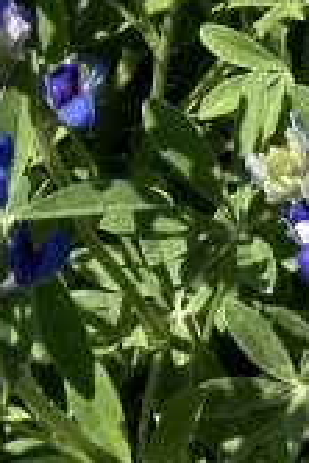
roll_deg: +0.9
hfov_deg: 10.5
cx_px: 278
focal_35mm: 130
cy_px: -215
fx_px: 1670
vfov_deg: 14.7
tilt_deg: -19.4
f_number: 1.8
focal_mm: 4.25
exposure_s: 1/2183
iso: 32
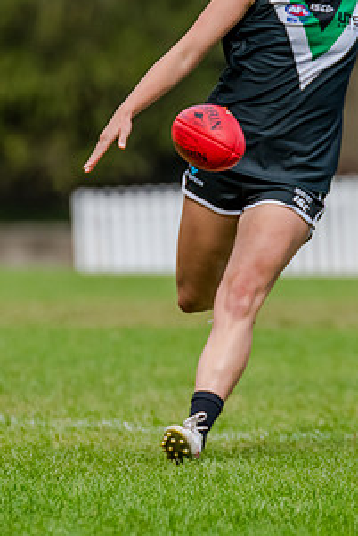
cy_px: 171
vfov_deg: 2.3
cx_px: 283
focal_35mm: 891
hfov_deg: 1.5
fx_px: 13274
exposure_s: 1/1600
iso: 800
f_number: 5
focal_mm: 380
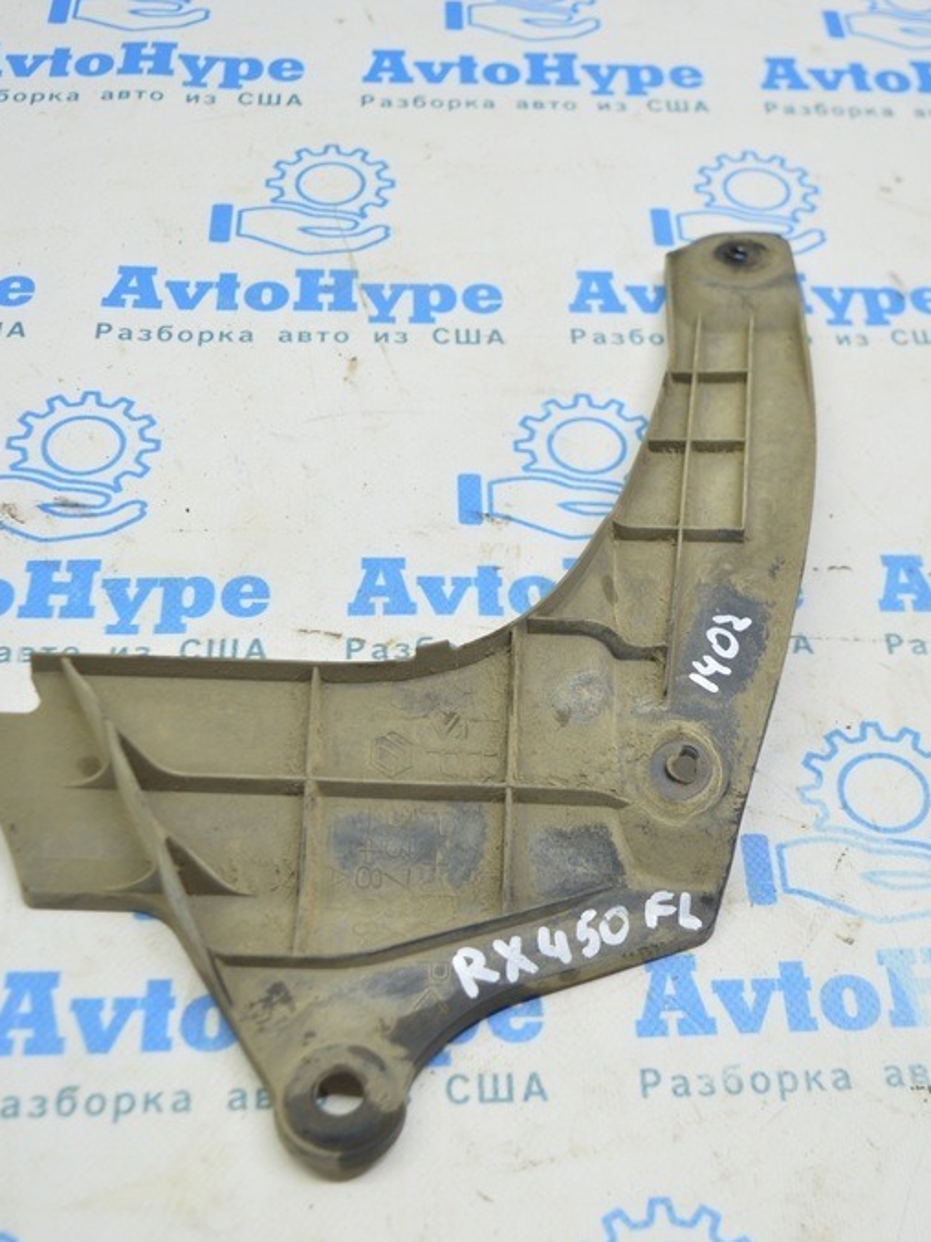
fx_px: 1641
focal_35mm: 46
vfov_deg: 41.5
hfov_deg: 31.6
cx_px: 535
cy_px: 622
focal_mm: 21
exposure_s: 1/40
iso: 400
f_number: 3.8
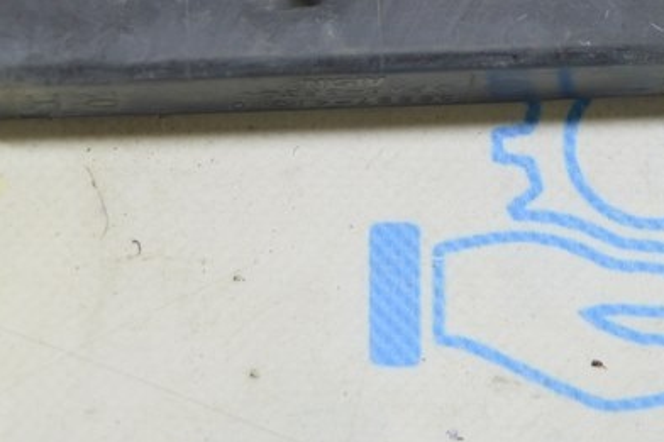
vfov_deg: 9.1
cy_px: -104
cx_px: 351
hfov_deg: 13.8
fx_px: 2747
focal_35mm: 149
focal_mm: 38
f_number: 5.6
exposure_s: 1/20
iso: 400
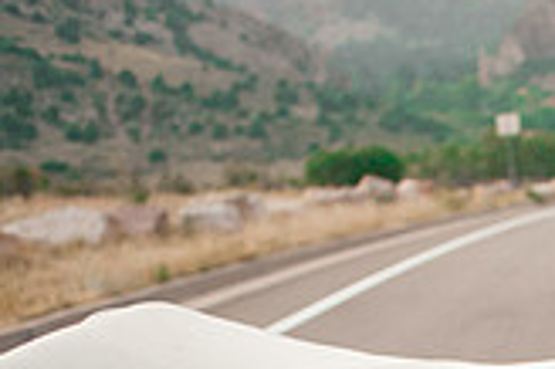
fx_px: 1525
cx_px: 819
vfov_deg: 12.8
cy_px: 616
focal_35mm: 99
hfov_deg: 18.4
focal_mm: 28
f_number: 3.5
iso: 2000
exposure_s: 1/3200
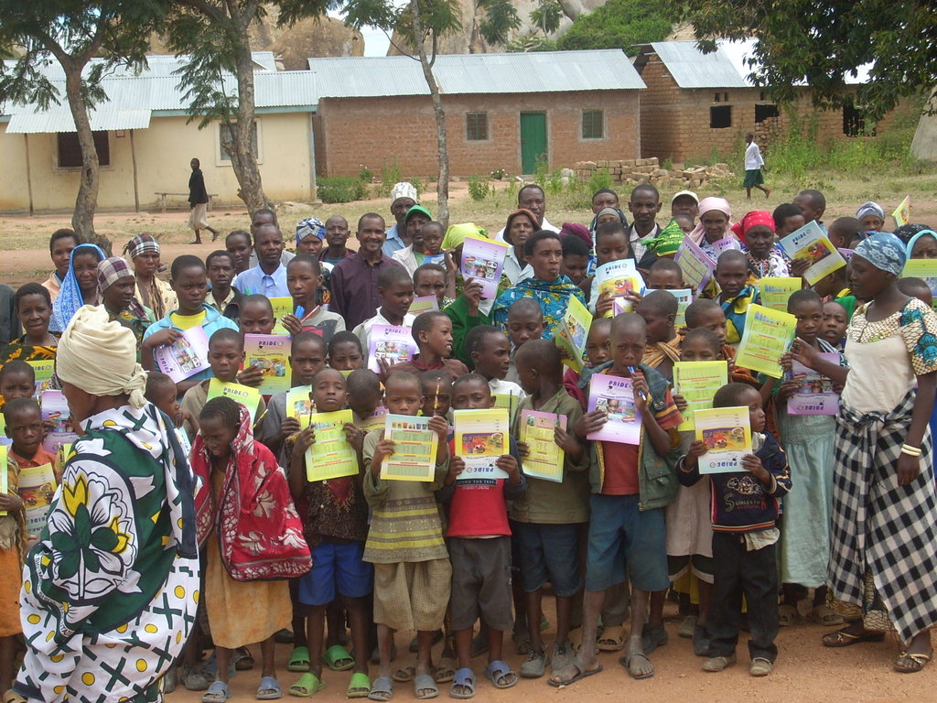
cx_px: 468
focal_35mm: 77
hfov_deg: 25.3
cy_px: 352
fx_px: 2084
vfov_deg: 19.1
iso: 64
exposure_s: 1/338
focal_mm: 12.8
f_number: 4.2
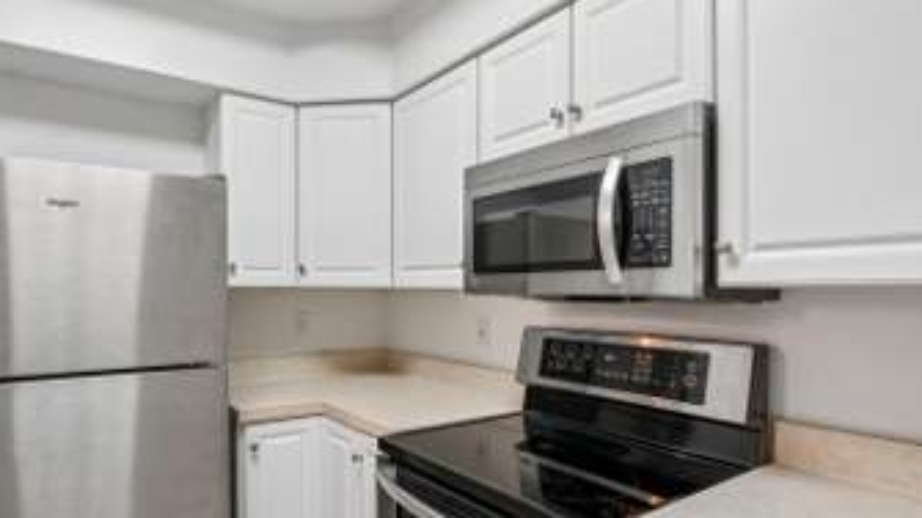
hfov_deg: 83.8
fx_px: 513
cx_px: 432
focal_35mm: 21
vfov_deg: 53.3
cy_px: 299
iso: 400
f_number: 13
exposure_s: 1/5
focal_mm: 14
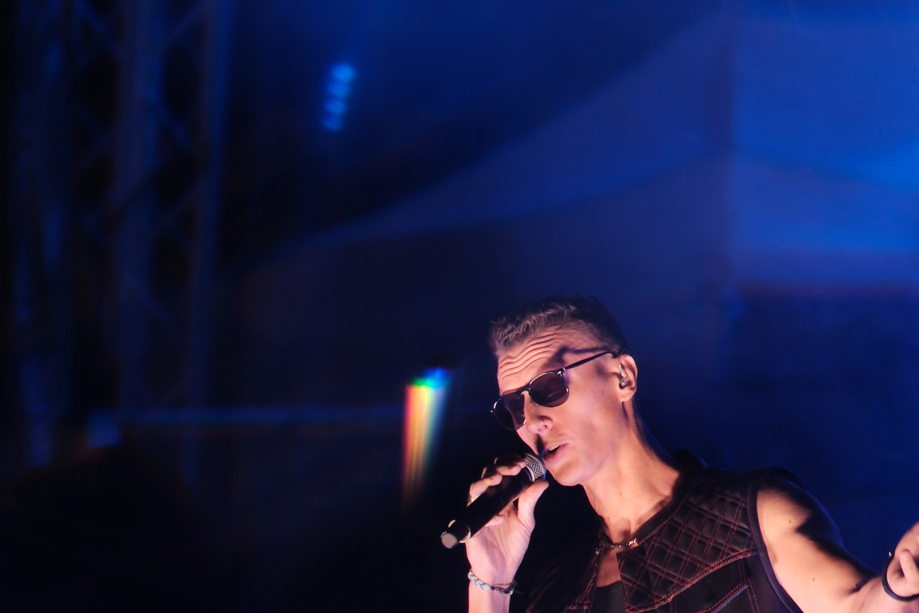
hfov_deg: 9.4
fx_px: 5565
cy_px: 465
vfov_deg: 6.3
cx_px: 441
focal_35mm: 218
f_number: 2
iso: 1250
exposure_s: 1/500
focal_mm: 90
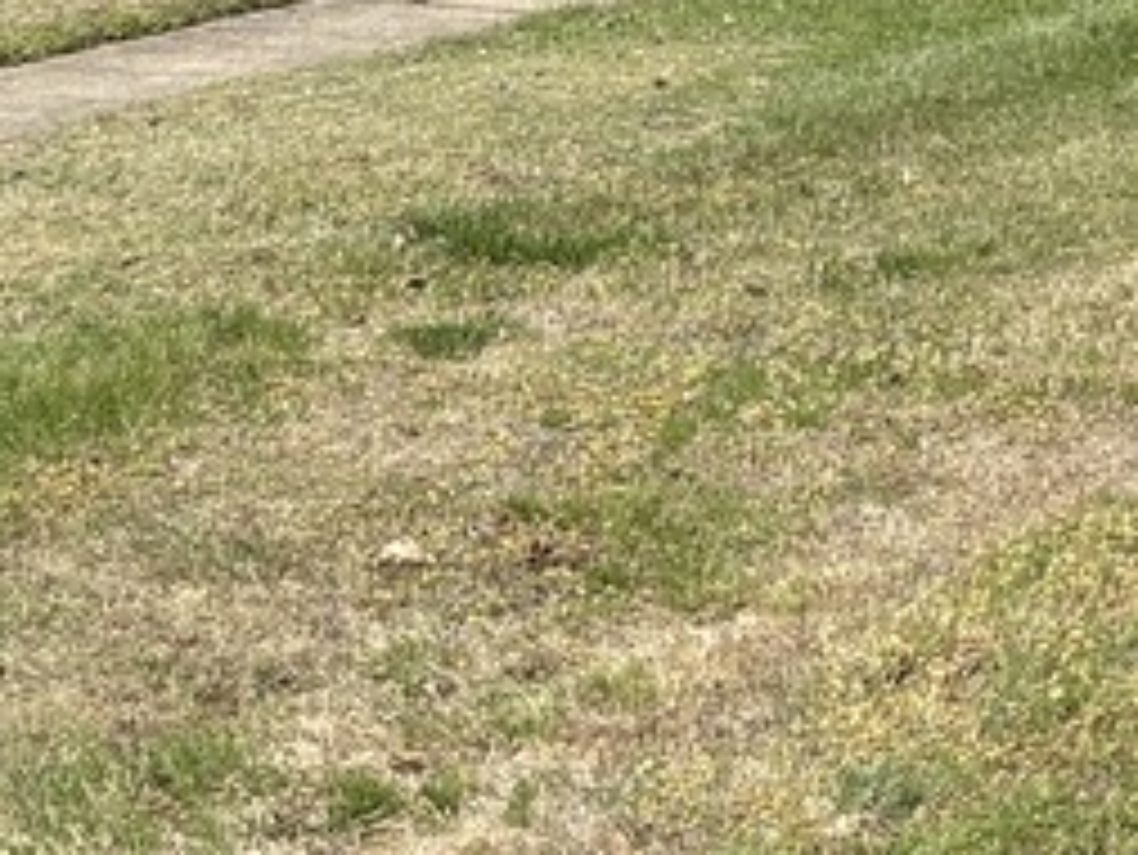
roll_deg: -0.2
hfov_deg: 13.0
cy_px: -248
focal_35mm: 148
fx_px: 4868
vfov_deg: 9.8
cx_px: 1331
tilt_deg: -4.7
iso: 50
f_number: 1.6
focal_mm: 5.96
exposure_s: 1/2747
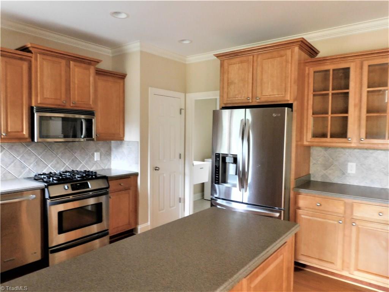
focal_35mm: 24
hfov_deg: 71.6
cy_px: 146
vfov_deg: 56.8
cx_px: 194
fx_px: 270
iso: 400
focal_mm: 4.3
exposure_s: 1/15
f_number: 3.3
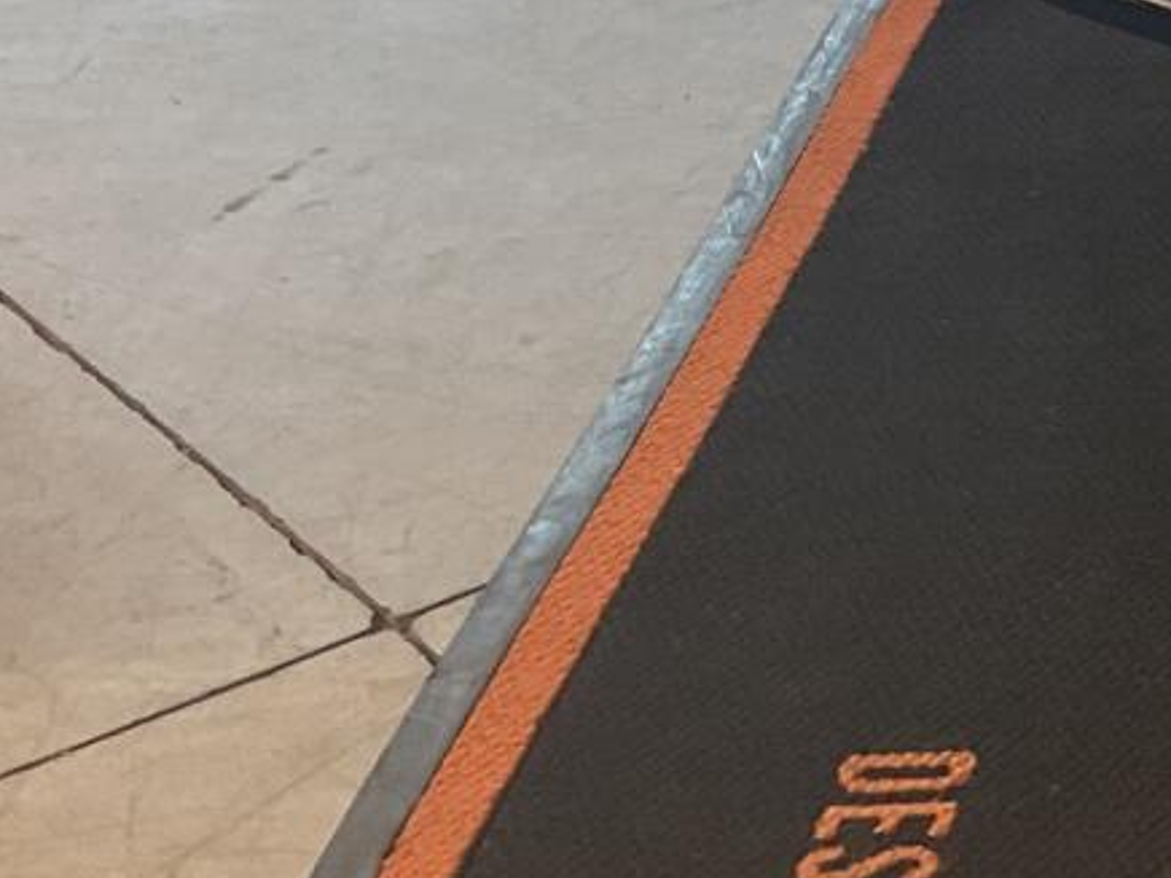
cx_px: 1818
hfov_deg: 13.8
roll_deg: +2.6
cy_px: -438
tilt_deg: -17.3
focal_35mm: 133
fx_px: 4499
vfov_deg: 10.7
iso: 40
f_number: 1.8
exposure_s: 1/50
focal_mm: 3
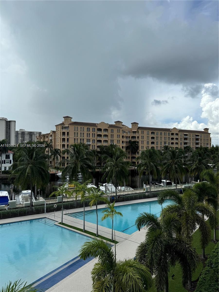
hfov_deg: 56.8
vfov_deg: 71.6
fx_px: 202
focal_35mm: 24
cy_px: 146
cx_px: 110
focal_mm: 6.76
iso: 80
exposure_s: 1/5814
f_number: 1.78
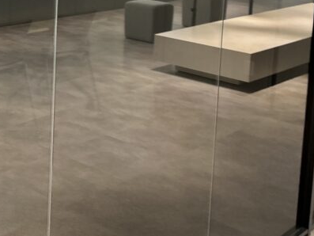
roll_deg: +0.0
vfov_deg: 20.8
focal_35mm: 67
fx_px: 608
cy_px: -31
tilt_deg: -4.6
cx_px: -35
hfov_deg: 26.6
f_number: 1.5
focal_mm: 5.7
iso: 125
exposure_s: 1/62
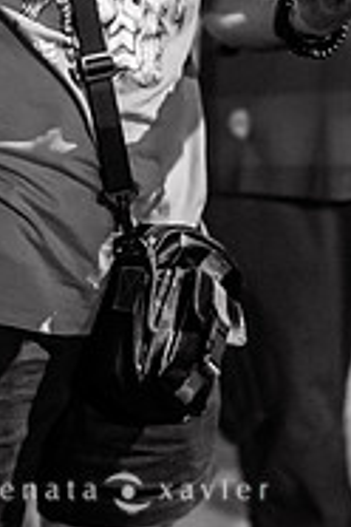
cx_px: 122
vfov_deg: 11.2
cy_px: -96
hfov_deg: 7.6
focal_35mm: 181
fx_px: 2647
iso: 2000
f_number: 1.2
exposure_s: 1/320
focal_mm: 50
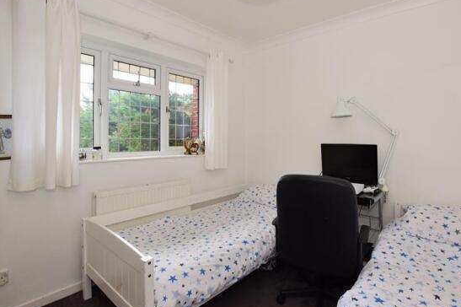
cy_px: 139
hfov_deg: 89.9
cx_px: 249
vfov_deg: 67.2
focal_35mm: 18
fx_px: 230
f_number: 11
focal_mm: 10
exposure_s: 1/60
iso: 500
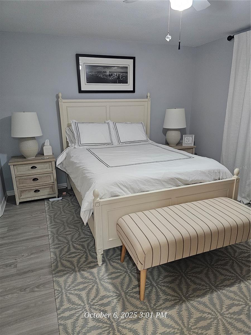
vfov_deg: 73.9
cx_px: 126
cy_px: 168
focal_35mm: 23
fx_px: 222
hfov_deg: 58.9
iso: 500
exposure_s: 1/60
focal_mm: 6.3
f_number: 1.7
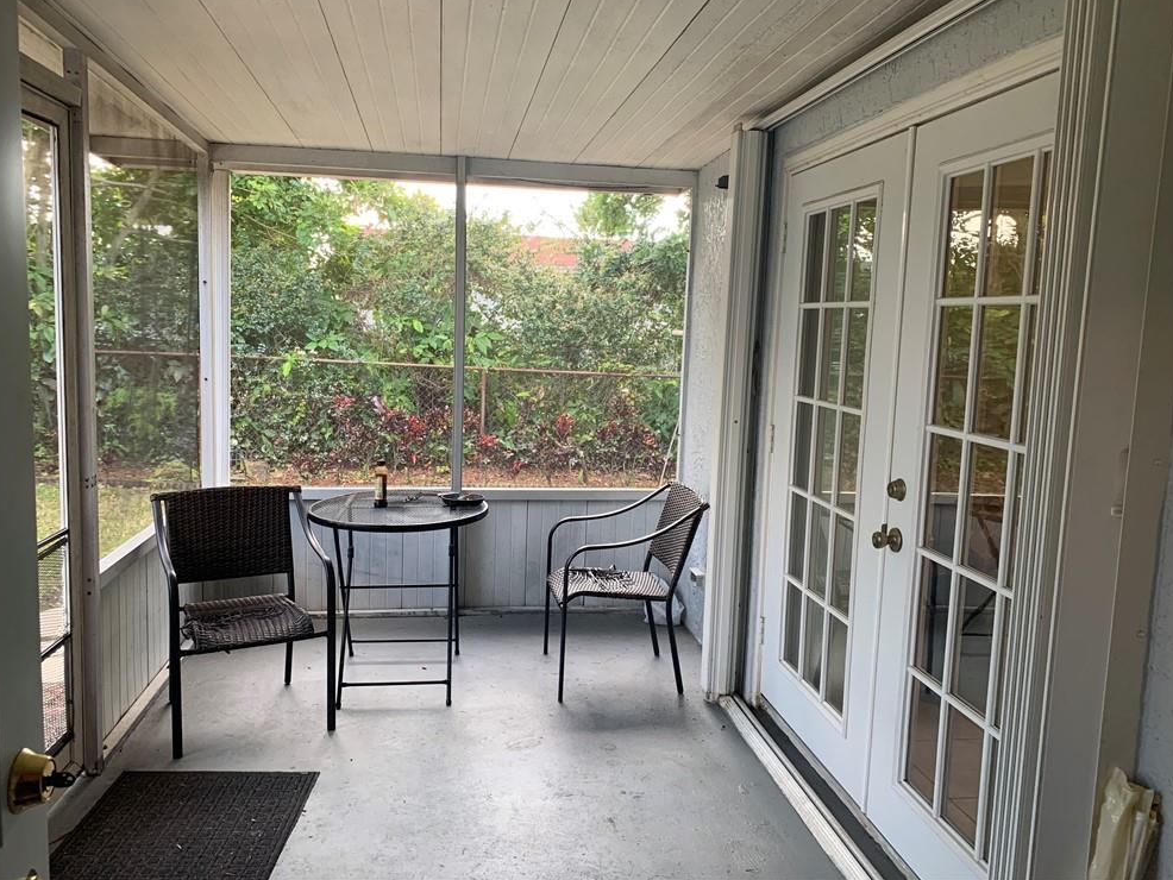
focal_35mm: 27
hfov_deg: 65.3
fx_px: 915
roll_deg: -1.6
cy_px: 425
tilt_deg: -5.3
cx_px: 578
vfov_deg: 51.4
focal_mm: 4.25
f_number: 1.8
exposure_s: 1/121
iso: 80
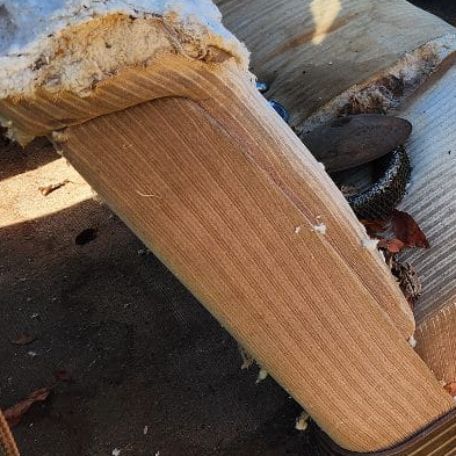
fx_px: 924
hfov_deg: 24.8
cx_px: 563
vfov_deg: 27.5
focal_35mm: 62
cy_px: 138
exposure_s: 1/309
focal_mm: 5.4
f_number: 1.8
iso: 20
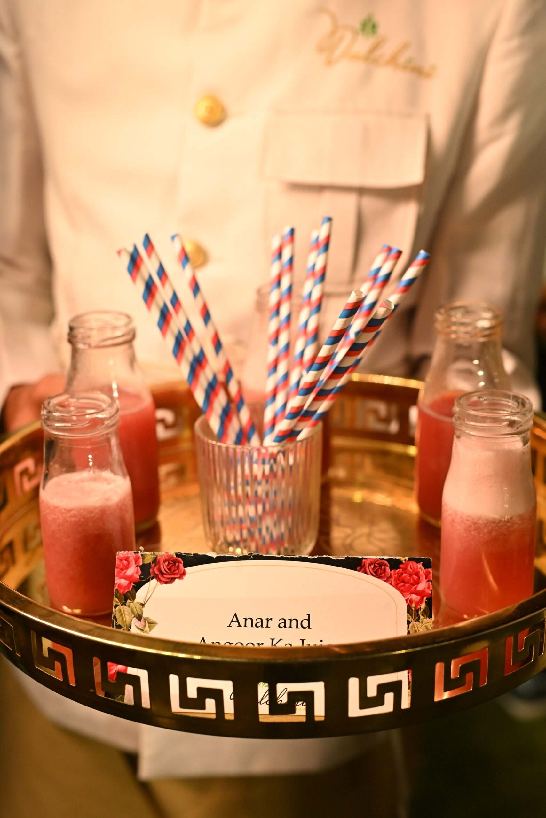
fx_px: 1137
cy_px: 409
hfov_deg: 27.0
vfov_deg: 39.6
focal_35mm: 50
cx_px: 273
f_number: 4
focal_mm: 50
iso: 1600
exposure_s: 1/500
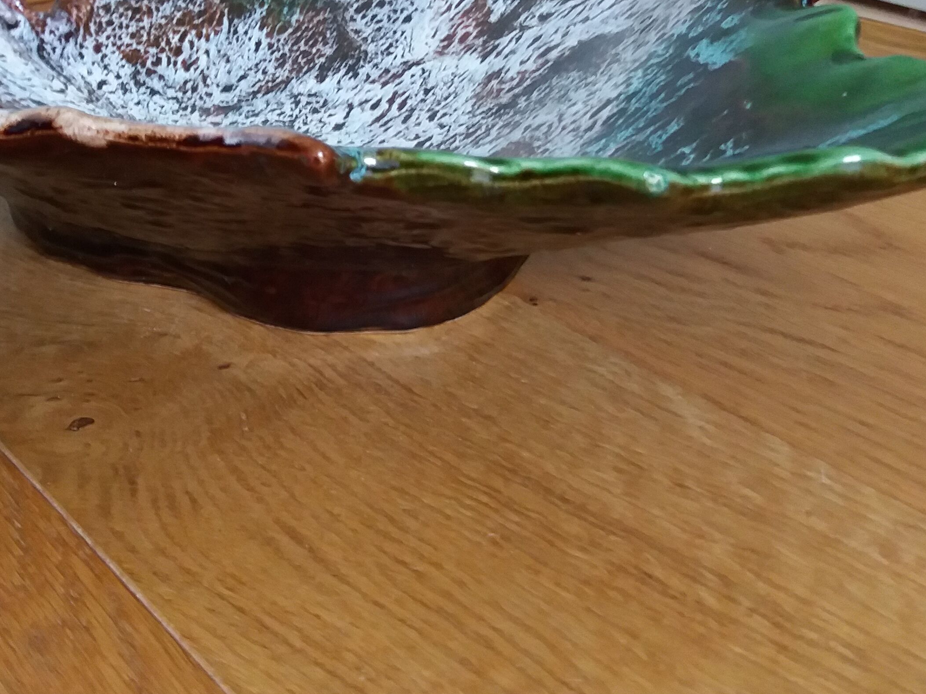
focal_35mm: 55
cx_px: 359
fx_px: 1471
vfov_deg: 26.3
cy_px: 198
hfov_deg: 34.8
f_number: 1.9
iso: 200
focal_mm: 3.7
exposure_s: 1/17
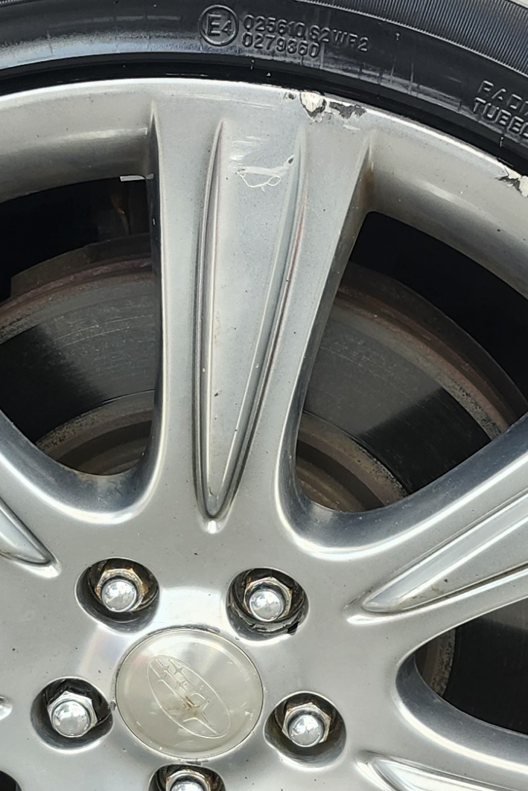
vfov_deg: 22.4
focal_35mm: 90
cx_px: 279
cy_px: 585
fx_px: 1979
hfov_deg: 15.2
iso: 50
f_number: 1.8
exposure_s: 1/180
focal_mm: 5.54
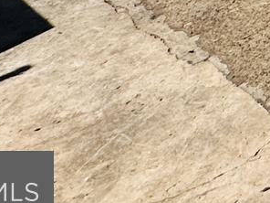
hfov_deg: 12.2
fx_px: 757
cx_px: 760
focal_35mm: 97
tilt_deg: +0.7
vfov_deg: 9.7
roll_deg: +1.5
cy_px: -476
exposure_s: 1/5814
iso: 50
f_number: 2.2
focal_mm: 2.22
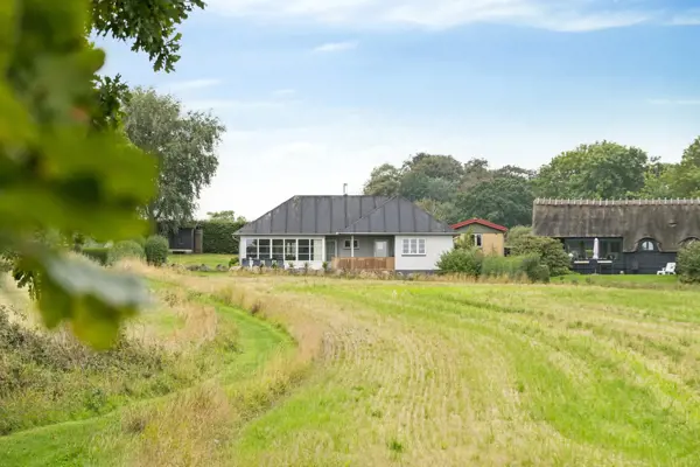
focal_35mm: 105
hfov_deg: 19.5
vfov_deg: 13.0
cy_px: 234
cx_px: 350
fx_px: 2042
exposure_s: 1/250
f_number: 6.3
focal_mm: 70
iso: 200
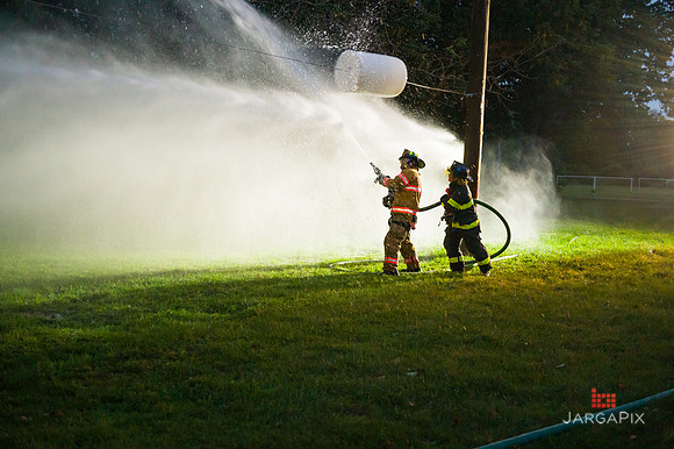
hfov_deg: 41.1
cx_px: 337
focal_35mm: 48
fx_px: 898
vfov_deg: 28.0
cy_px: 224
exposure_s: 1/200
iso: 6400
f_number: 3.2
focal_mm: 48
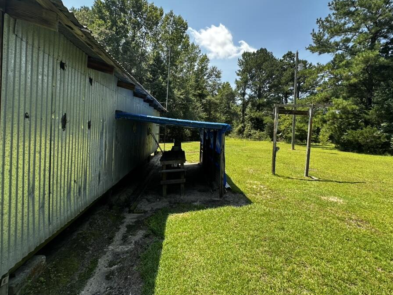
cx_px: 204
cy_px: 132
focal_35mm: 16
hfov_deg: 94.5
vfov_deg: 77.9
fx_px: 182
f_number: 2.2
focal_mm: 2.22
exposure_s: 1/509
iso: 40
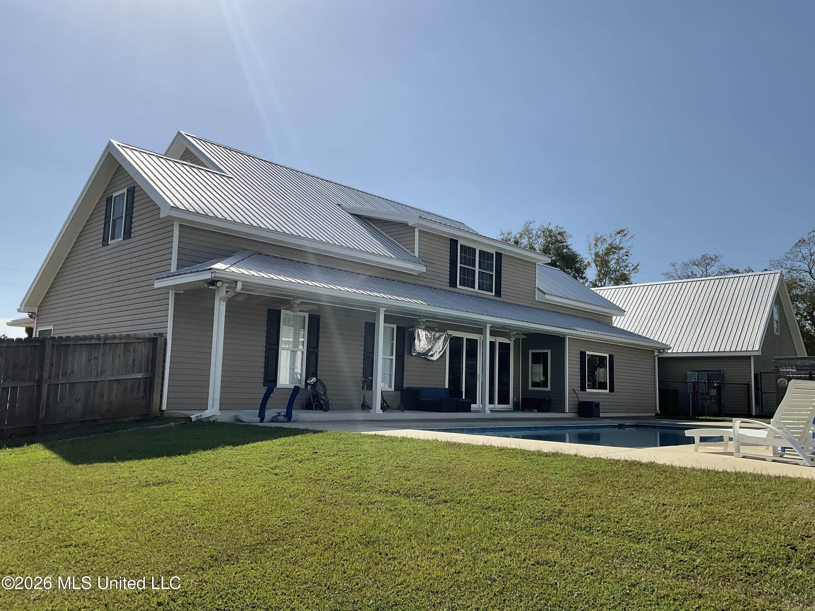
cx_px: 408
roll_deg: -1.3
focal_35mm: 29
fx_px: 683
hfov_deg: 61.7
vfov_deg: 48.2
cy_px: 306
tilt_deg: +8.4
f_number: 1.8
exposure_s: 1/3788
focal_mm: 3
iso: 20
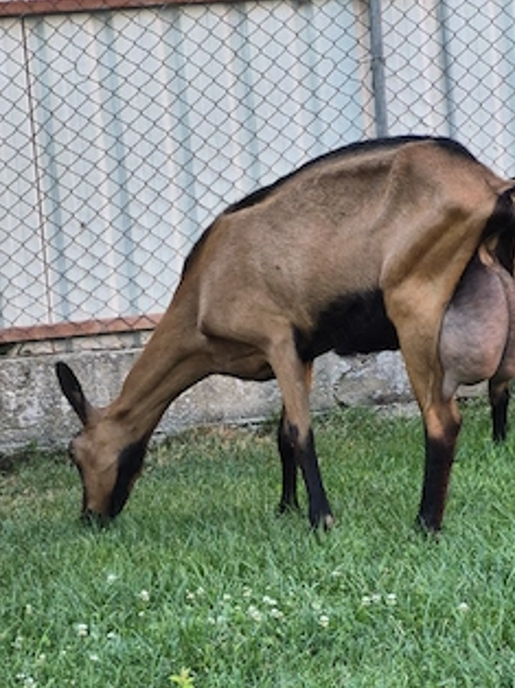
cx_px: 305
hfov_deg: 16.7
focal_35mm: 88
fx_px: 1748
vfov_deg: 22.3
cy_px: 344
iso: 250
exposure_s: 1/50
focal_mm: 7
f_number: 2.4
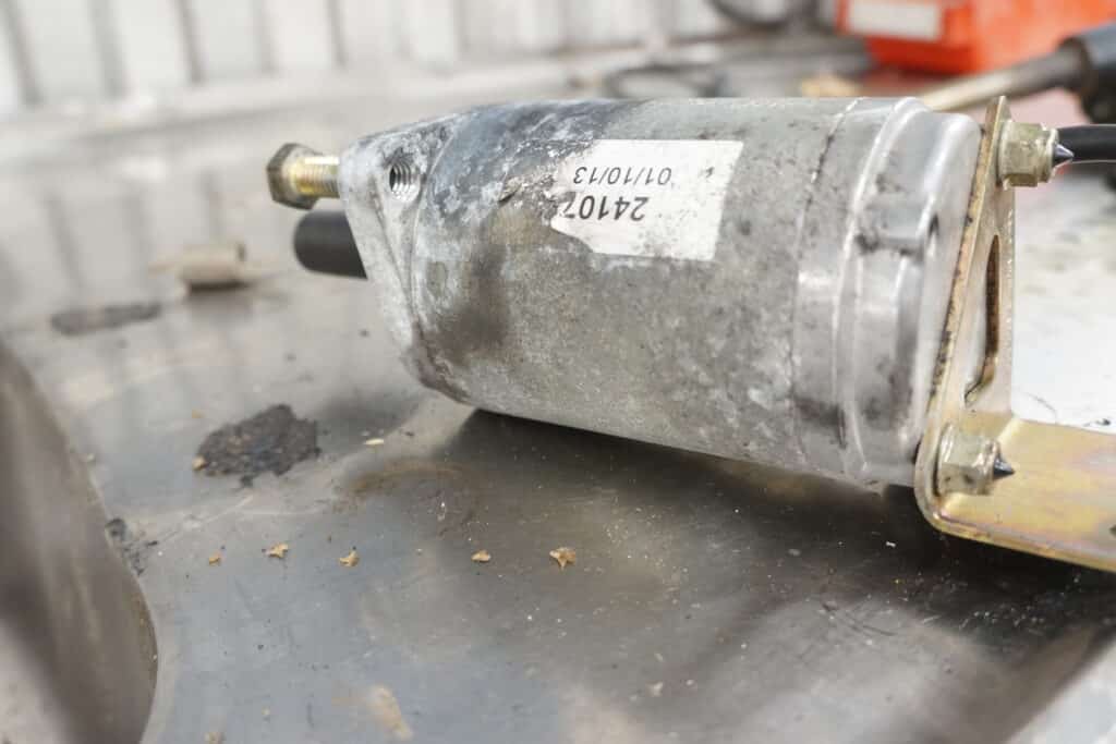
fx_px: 930
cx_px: 558
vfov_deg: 43.6
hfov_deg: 61.9
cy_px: 372
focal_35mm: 30
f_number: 4
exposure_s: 1/60
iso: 1600
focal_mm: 20
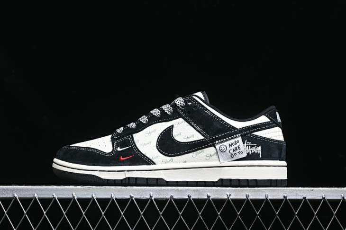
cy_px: 115
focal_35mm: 75
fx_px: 720
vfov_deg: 18.2
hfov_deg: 27.0
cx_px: 173
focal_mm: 50
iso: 160
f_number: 6.3
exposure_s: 1/50
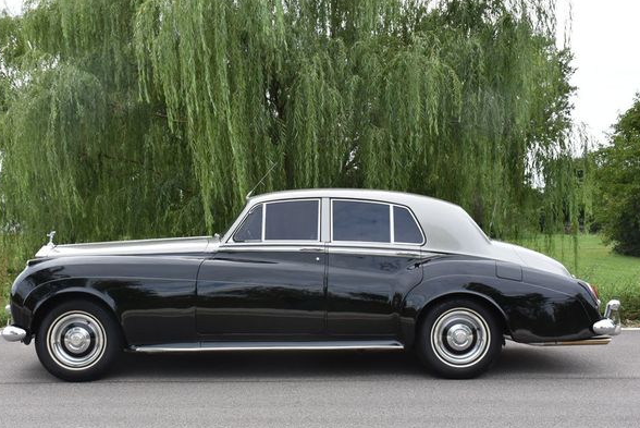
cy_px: 229
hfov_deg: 51.2
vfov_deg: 35.5
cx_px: 301
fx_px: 668
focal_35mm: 38
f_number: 8
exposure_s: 1/500
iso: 400
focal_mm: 23
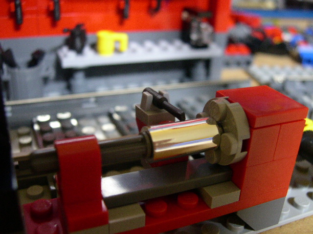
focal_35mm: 38
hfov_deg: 49.0
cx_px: 156
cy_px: 117
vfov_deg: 37.7
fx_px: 344
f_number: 2.8
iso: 400
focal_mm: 8
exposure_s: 1/4.6
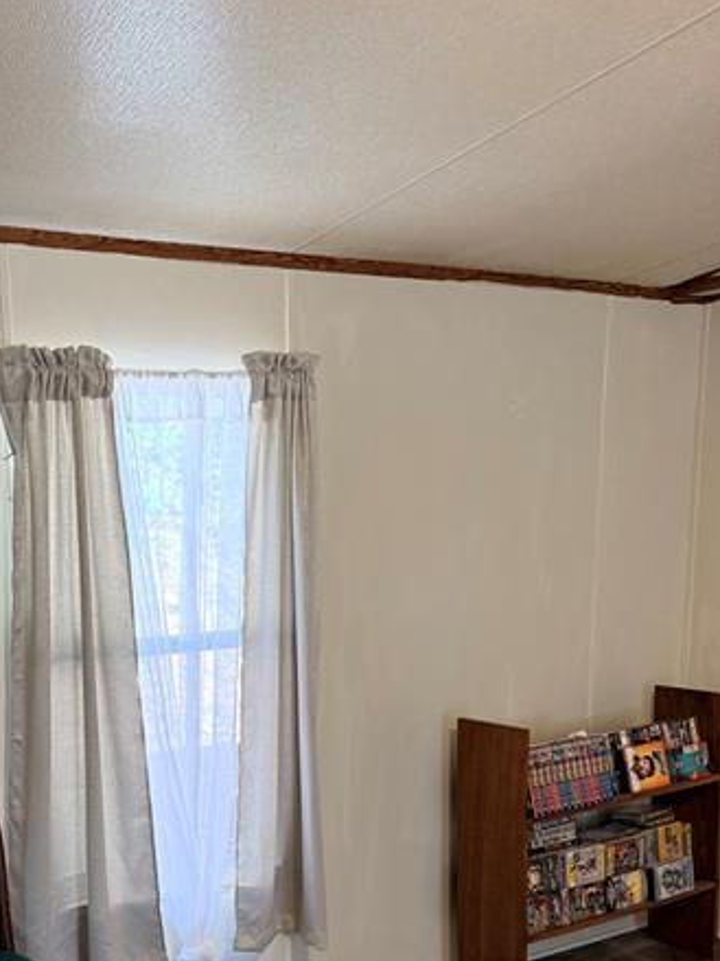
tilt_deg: -6.7
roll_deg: +0.0
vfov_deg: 43.4
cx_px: 169
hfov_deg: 33.6
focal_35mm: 42
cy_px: 716
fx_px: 1165
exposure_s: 1/60
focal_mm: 6.76
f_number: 1.78
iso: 250
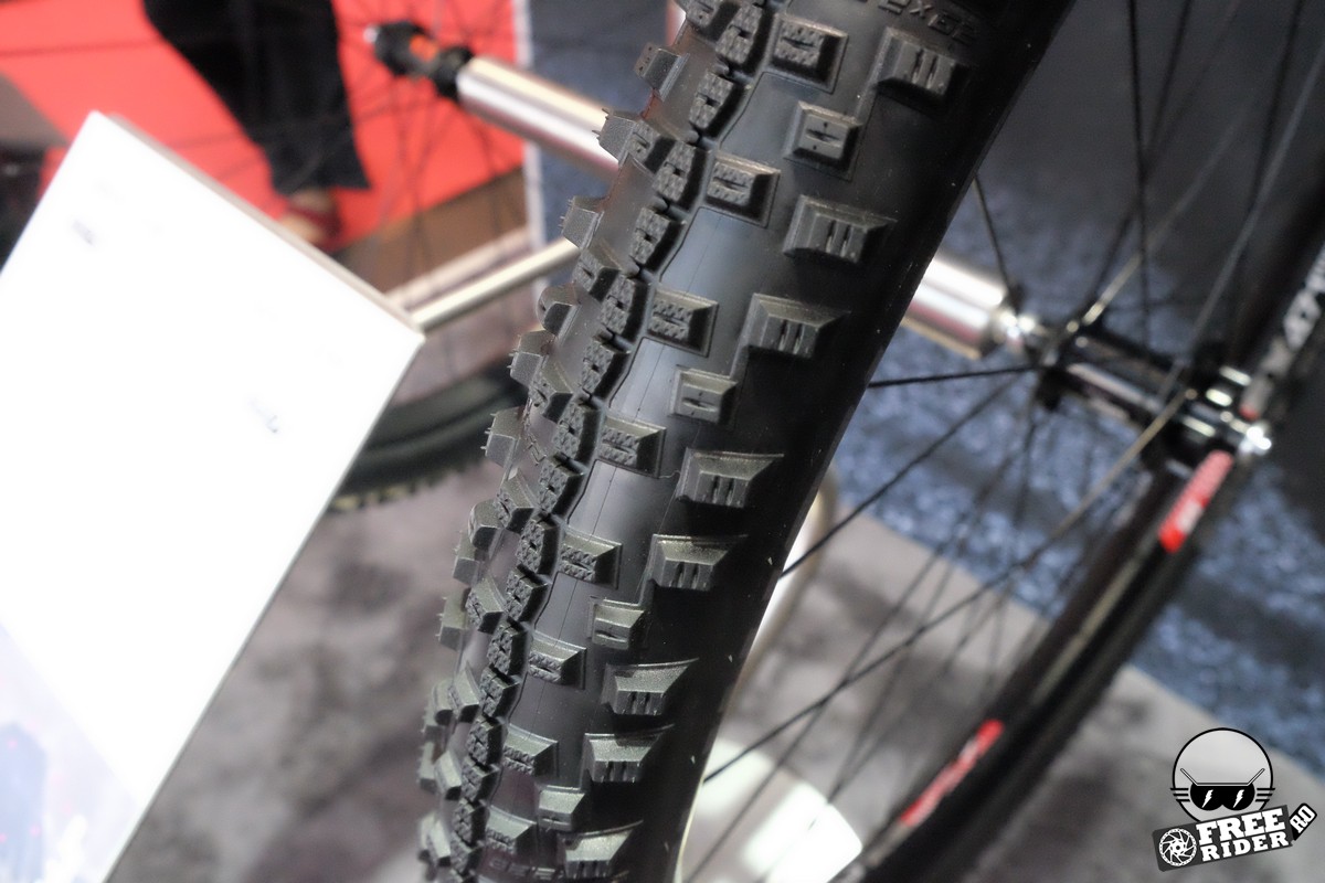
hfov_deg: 63.7
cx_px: 662
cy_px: 442
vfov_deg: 45.0
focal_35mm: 29
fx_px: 1067
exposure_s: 1/400
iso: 12800
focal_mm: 19.6
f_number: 6.4
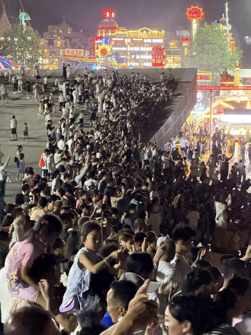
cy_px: 168
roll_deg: +0.4
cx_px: 126
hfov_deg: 14.8
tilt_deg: -4.9
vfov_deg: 19.6
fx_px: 967
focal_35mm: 100
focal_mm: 16.89
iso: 2500
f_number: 2.8
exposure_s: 1/20
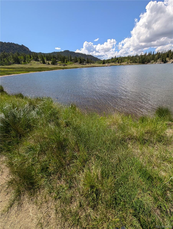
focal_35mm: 12
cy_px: 114
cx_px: 86
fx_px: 80
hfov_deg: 94.6
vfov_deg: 110.5
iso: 55
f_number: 1.7
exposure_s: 1/3663
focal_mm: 2.02
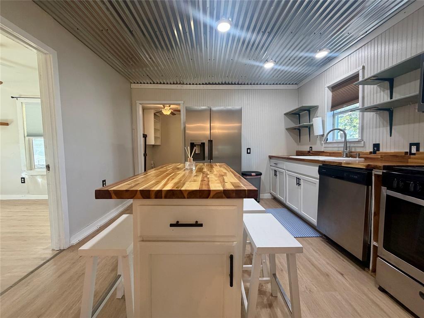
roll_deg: +0.3
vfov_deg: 85.7
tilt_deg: -3.7
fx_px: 171
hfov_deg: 102.1
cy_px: 159
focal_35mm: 14
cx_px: 212
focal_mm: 2.22
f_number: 2.2
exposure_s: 1/120
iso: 250
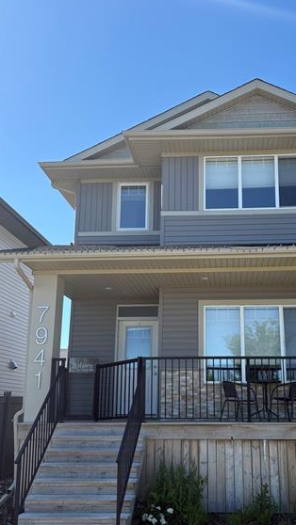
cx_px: 202
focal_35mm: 39
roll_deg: -0.9
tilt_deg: +16.1
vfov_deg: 51.6
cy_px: 278
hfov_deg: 30.2
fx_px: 544
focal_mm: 5.96
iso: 50
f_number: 1.6
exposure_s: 1/1706
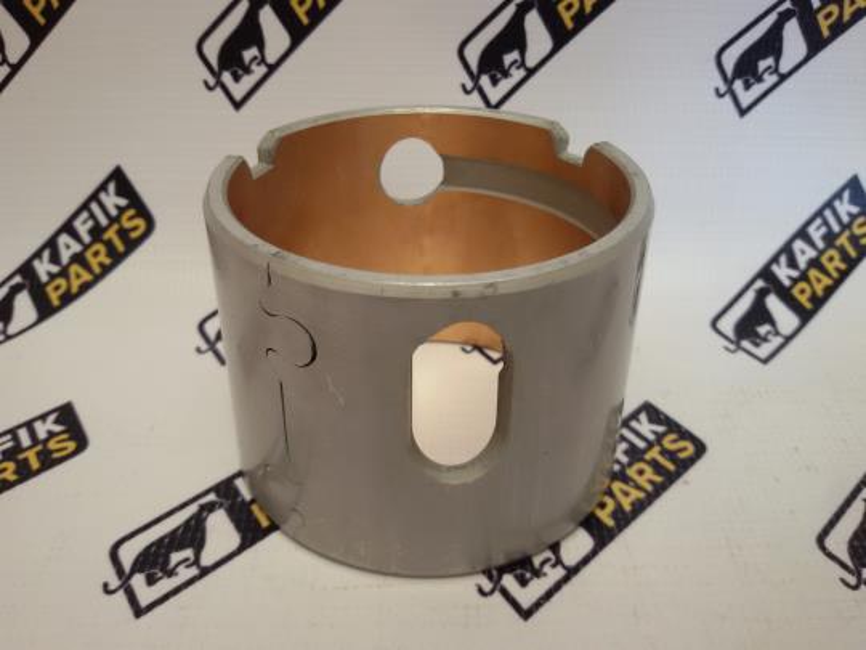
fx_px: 776
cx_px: 433
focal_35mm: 31
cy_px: 325
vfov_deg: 45.4
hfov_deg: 58.4
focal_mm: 2.93
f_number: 2.4
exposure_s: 1/40
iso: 40
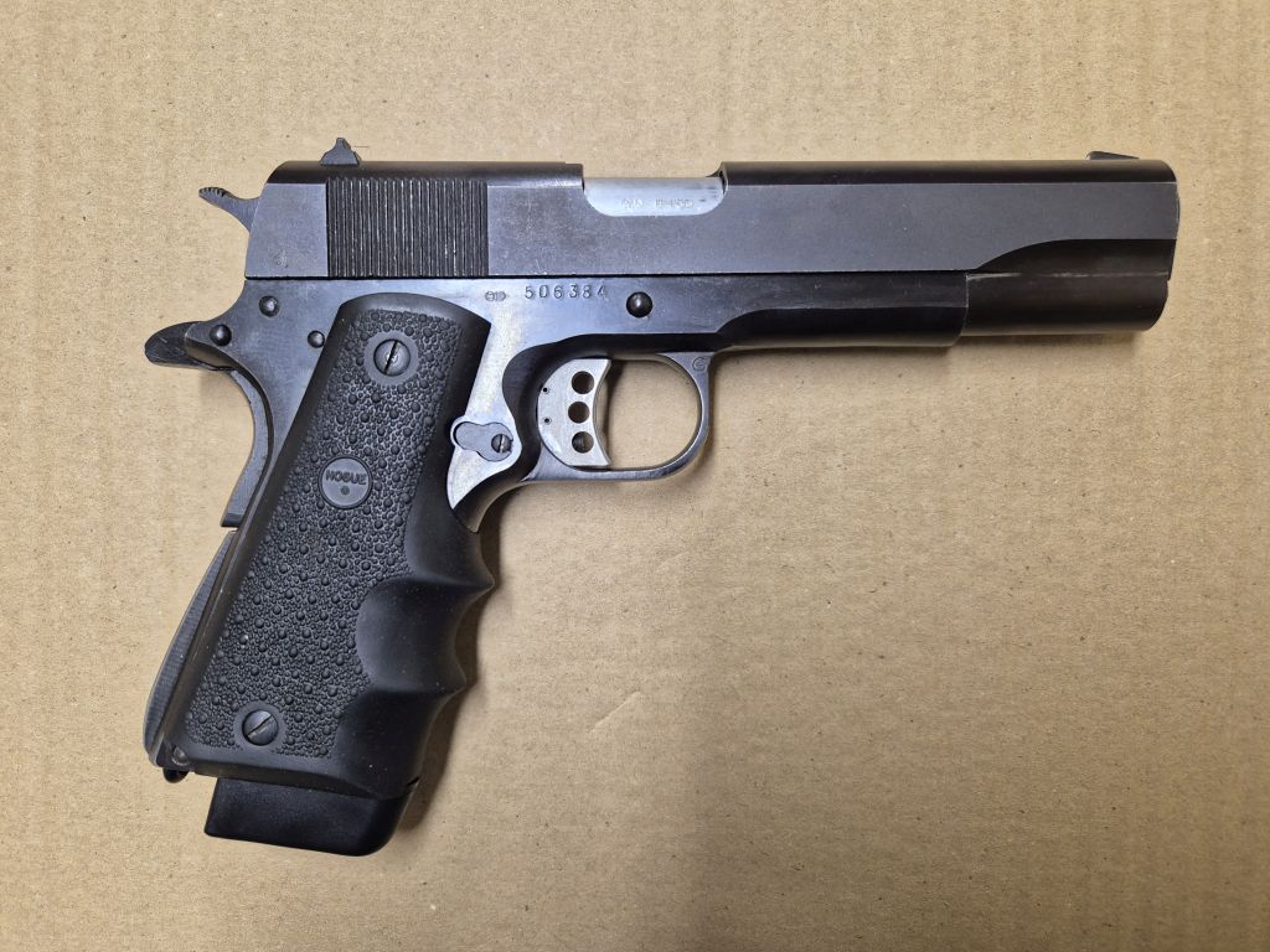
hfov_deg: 73.9
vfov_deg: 58.9
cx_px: 635
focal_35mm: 23
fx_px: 844
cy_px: 476
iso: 160
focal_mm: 5.4
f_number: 1.8
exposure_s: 1/100
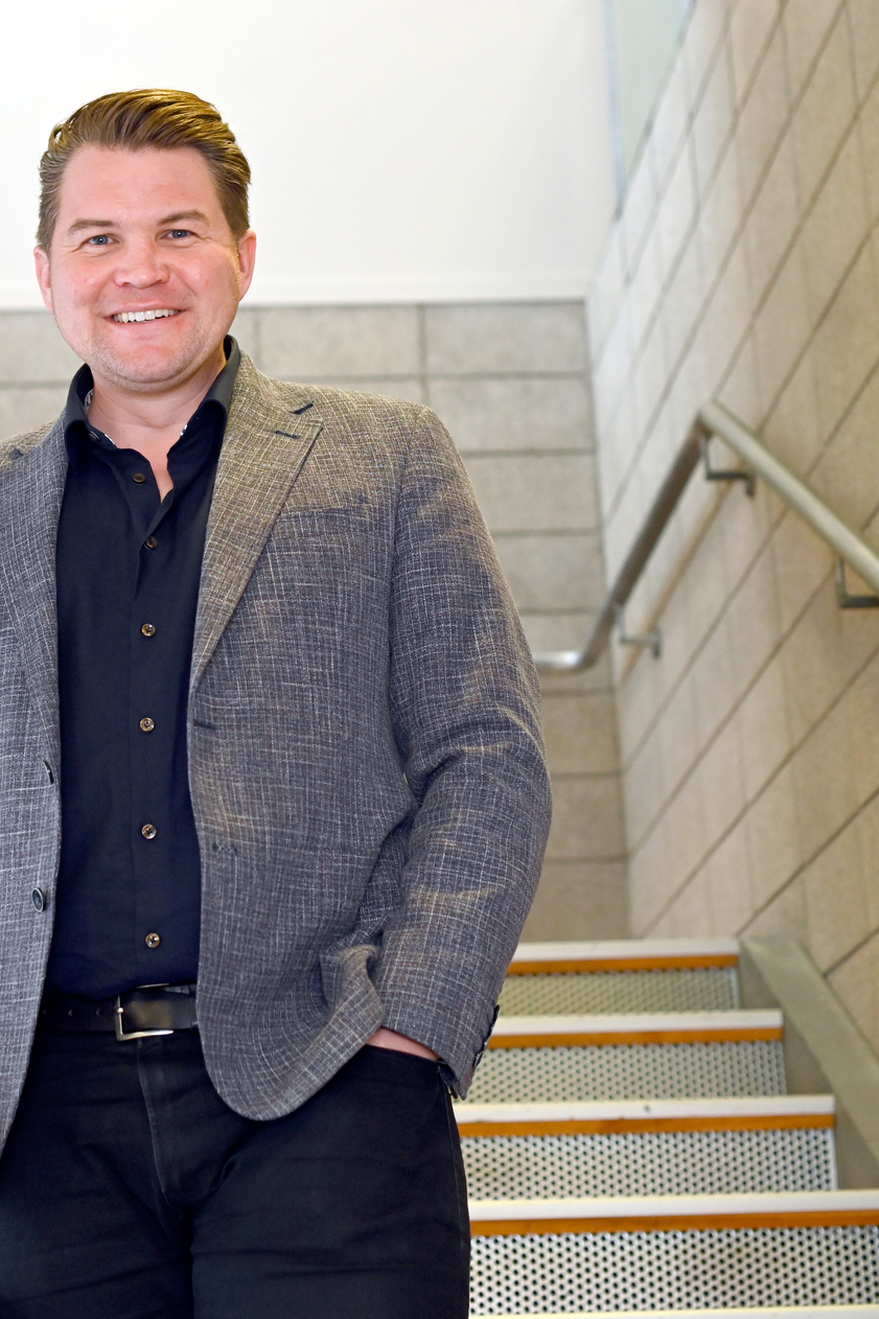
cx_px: 231
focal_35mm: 76
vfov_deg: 26.7
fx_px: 2784
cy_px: 666
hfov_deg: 17.8
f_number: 3.2
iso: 2500
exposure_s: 1/200
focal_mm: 50
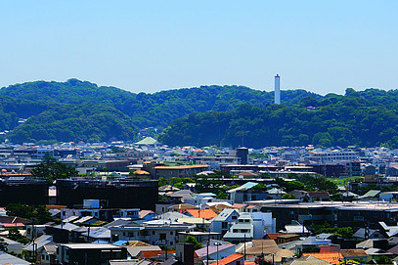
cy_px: 148
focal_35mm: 162
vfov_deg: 8.5
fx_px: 1790
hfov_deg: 12.7
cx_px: 205
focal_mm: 55
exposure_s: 1/200
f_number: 13
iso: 100
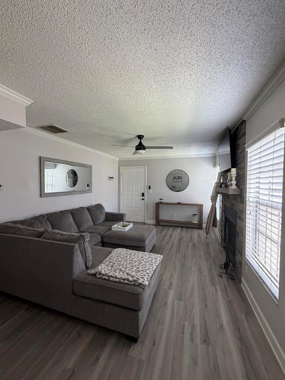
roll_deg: +0.4
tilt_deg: -1.0
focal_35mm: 15
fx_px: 165
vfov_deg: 98.2
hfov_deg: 81.8
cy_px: 191
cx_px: 139
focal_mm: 2.22
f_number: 2.2
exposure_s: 1/97
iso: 320
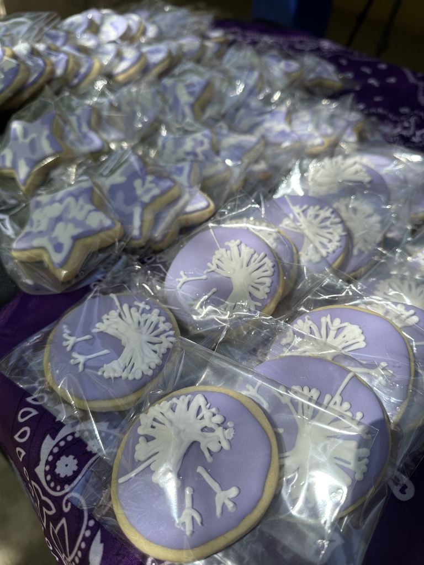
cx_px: 212
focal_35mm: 24
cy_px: 282
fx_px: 392
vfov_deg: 71.6
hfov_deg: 56.8
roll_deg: -7.2
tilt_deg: -42.6
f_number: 1.78
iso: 80
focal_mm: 6.86
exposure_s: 1/3155
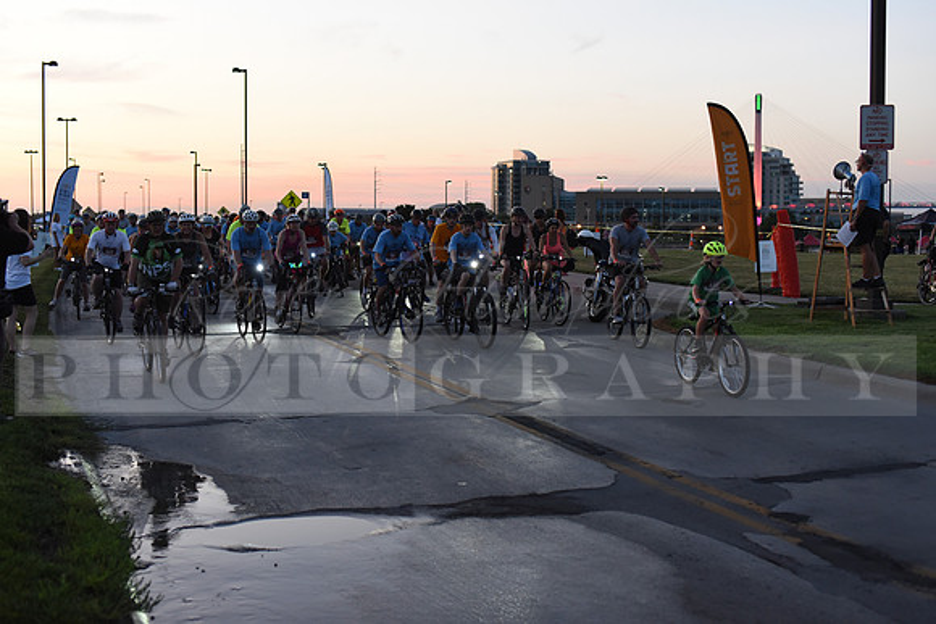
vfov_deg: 27.0
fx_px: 1300
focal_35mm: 50
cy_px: 312
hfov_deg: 39.6
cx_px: 468
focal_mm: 50
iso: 2500
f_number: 2.8
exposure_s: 1/400
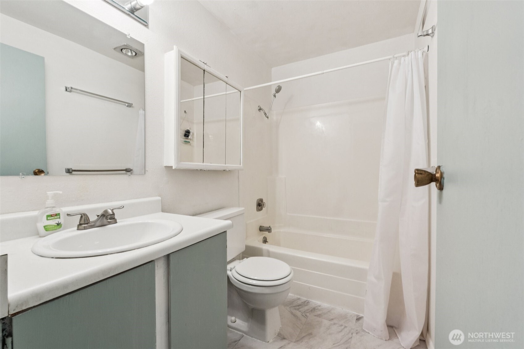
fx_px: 218
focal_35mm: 15
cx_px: 262
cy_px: 174
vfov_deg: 77.3
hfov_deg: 100.4
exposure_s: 1/6
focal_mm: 10
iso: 250
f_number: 10
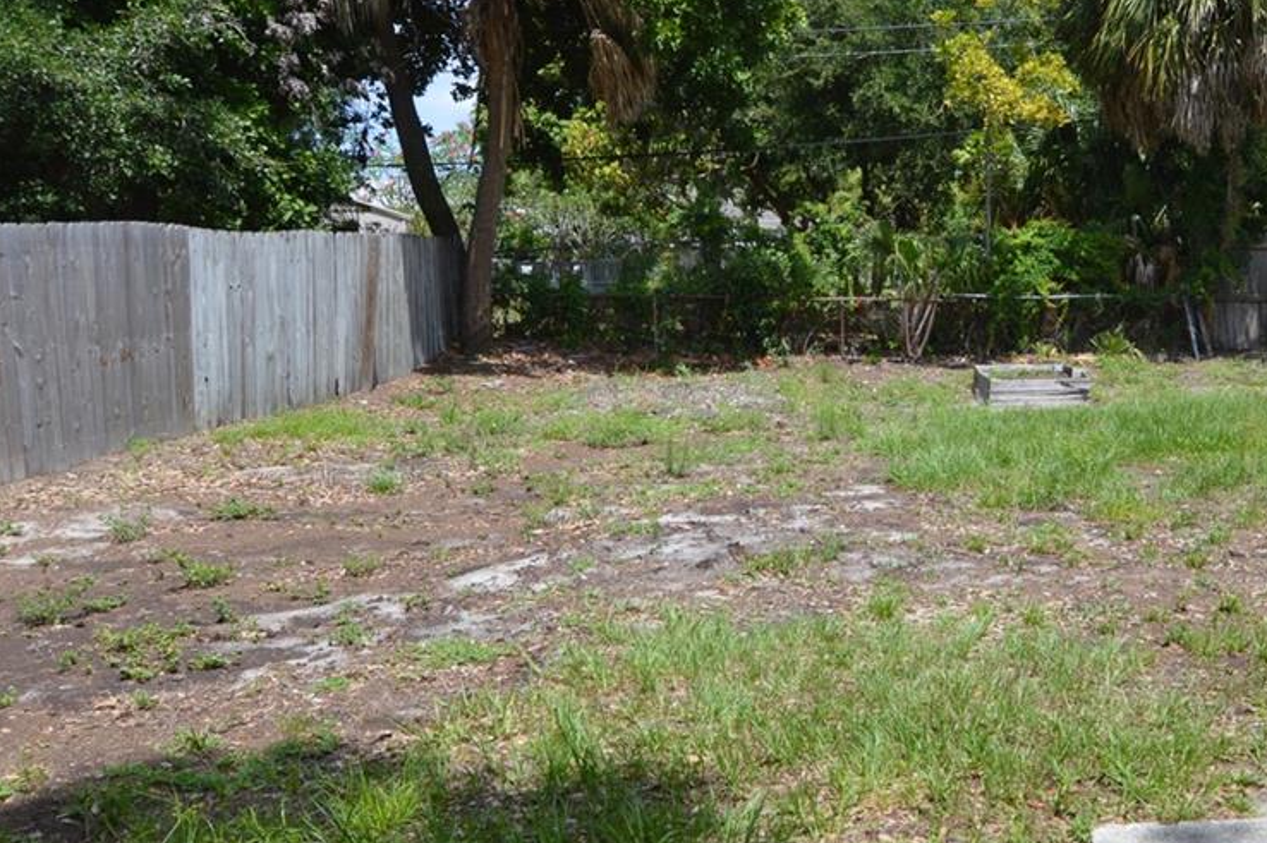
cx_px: 944
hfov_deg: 47.8
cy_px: 409
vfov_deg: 34.2
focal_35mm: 39
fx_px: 1372
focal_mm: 12
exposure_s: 1/200
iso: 100
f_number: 7.1
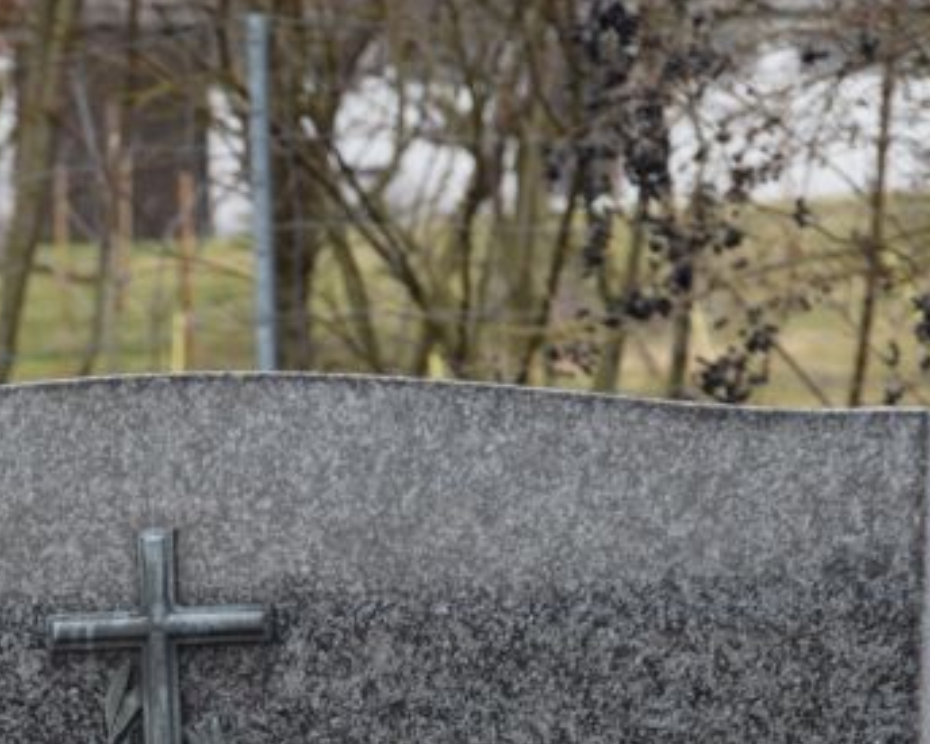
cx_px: 130
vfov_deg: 6.6
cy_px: 1447
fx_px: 6219
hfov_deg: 8.5
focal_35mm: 226
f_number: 6.3
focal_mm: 46
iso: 400
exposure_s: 1/160
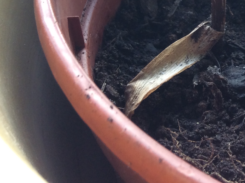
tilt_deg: -39.9
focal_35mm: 76
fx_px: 537
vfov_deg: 18.7
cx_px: 224
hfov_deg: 24.9
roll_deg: -4.3
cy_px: -7
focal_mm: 3.3
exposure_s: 1/25
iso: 50
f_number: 2.4
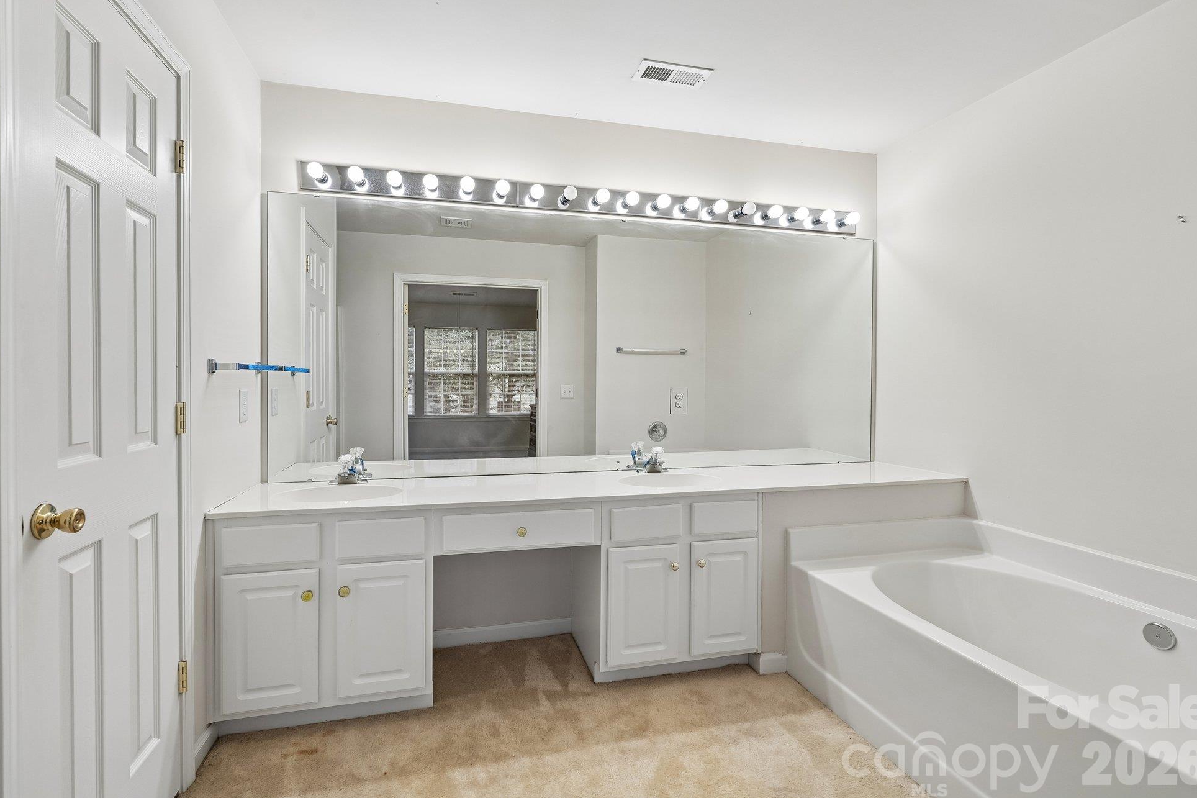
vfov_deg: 70.4
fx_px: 565
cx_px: 580
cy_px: 383
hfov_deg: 93.3
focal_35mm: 17
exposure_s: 1/15
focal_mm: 16
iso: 400
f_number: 8
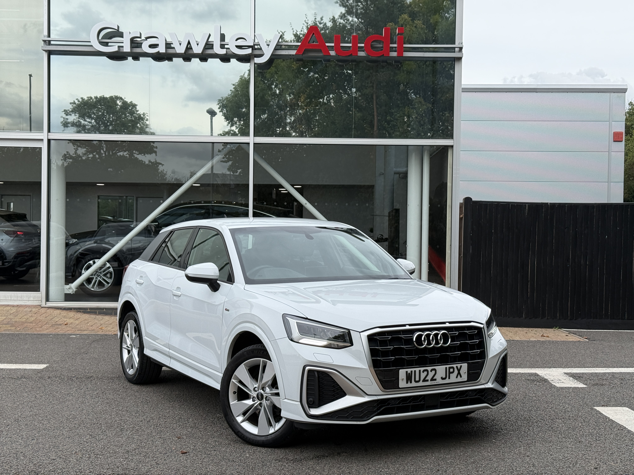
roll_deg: +0.1
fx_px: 879
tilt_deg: +0.2
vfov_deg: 30.3
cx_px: 317
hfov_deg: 39.7
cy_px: 238
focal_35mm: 48
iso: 64
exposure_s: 1/1377
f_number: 1.78
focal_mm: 6.76
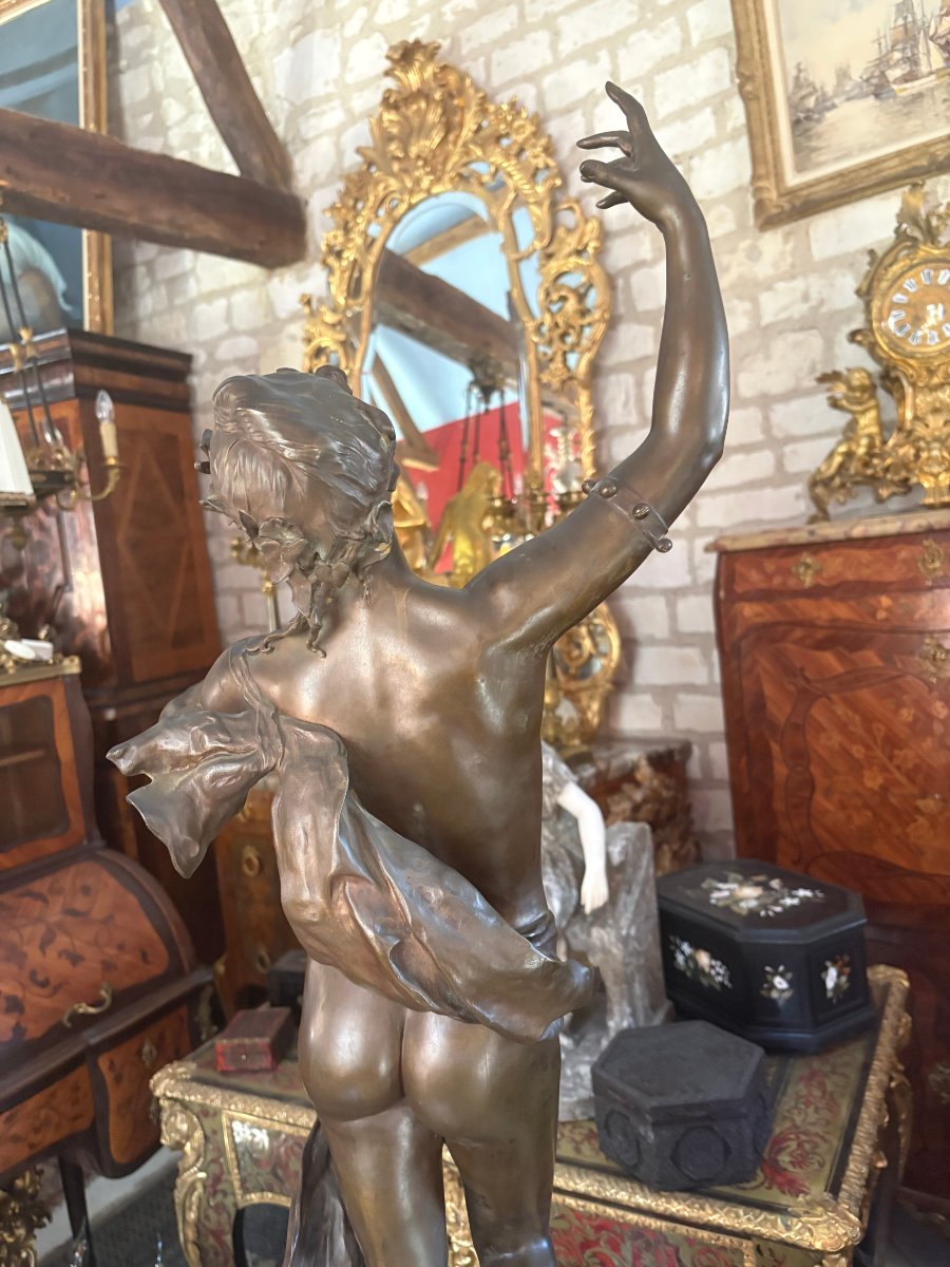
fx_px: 951
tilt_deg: -4.5
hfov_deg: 53.1
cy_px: 634
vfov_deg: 67.3
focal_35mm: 26
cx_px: 475
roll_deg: +5.8
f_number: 1.6
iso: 400
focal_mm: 5.96
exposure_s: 1/60
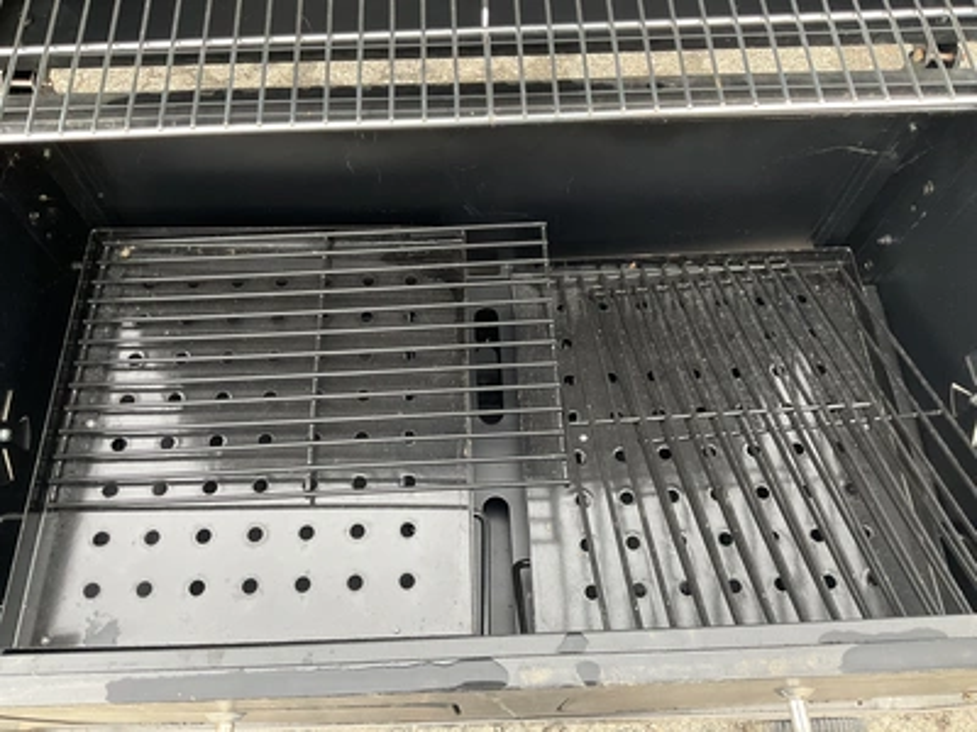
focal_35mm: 29
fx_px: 818
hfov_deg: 61.7
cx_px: 488
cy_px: 366
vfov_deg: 48.2
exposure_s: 1/60
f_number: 1.8
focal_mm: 3
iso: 80
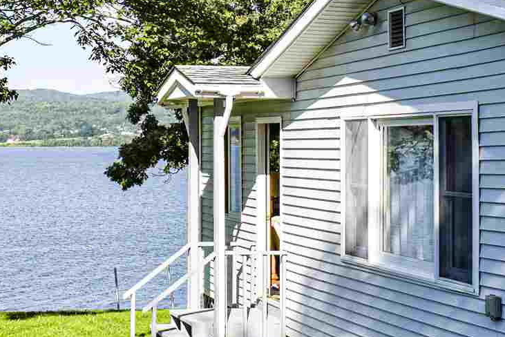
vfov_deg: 16.2
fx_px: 1179
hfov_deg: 23.9
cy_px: 98
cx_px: 125
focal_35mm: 84
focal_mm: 20
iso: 110
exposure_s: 1/250
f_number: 8
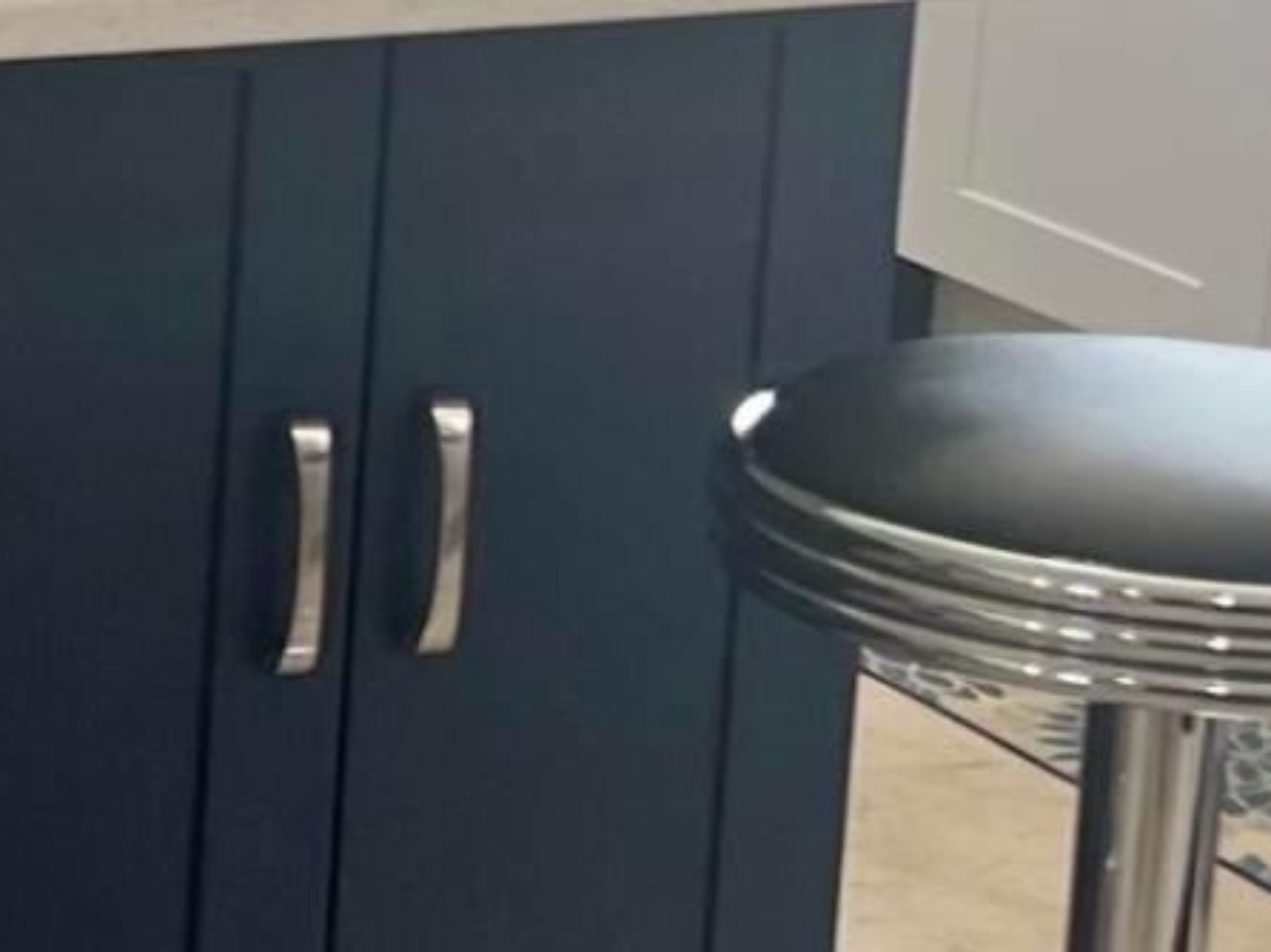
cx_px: -1975
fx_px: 6165
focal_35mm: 168
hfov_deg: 10.0
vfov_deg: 8.8
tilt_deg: -11.6
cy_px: -71
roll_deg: +1.6
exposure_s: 1/120
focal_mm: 5.7
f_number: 1.5
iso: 80
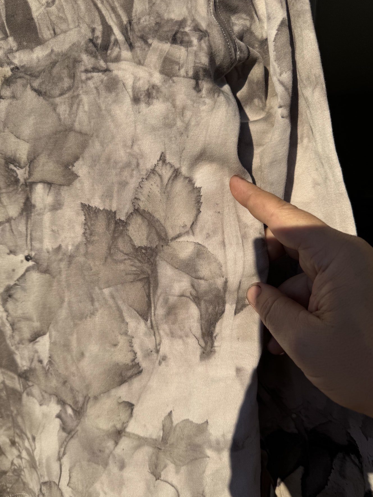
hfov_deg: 53.0
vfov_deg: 67.3
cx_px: 175
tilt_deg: -10.0
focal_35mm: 26
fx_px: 374
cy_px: 247
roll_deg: -0.6
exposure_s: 1/7092
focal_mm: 6.76
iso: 80
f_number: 1.78
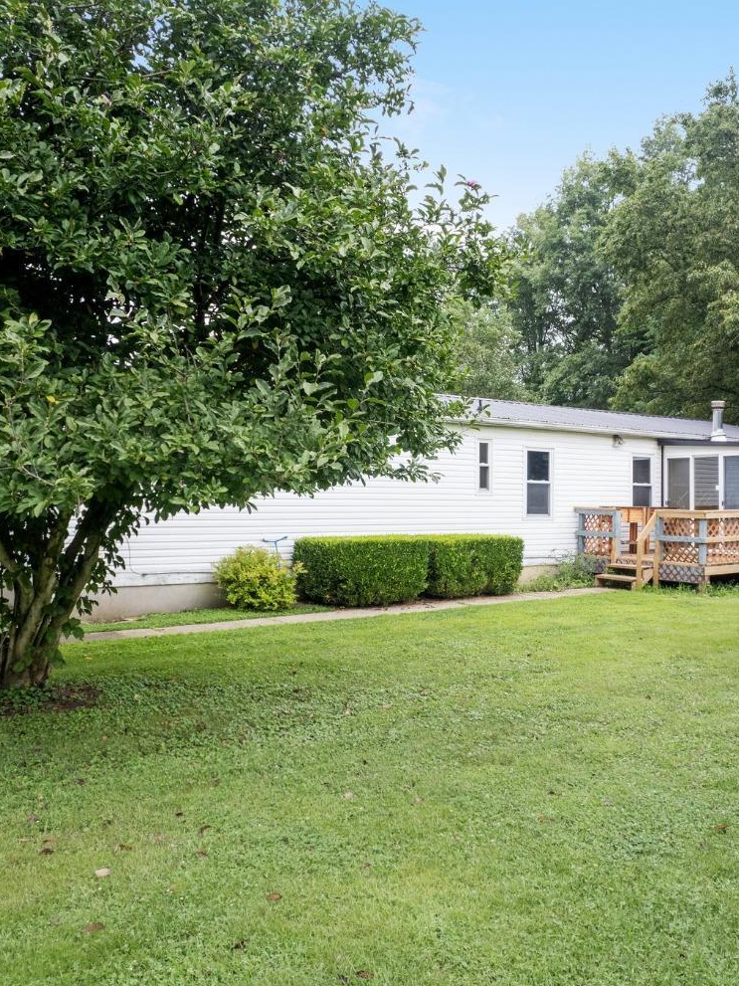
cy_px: 496
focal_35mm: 32
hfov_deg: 43.1
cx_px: 534
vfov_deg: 56.8
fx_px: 911
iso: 100
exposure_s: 1/200
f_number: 2.8
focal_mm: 8.38
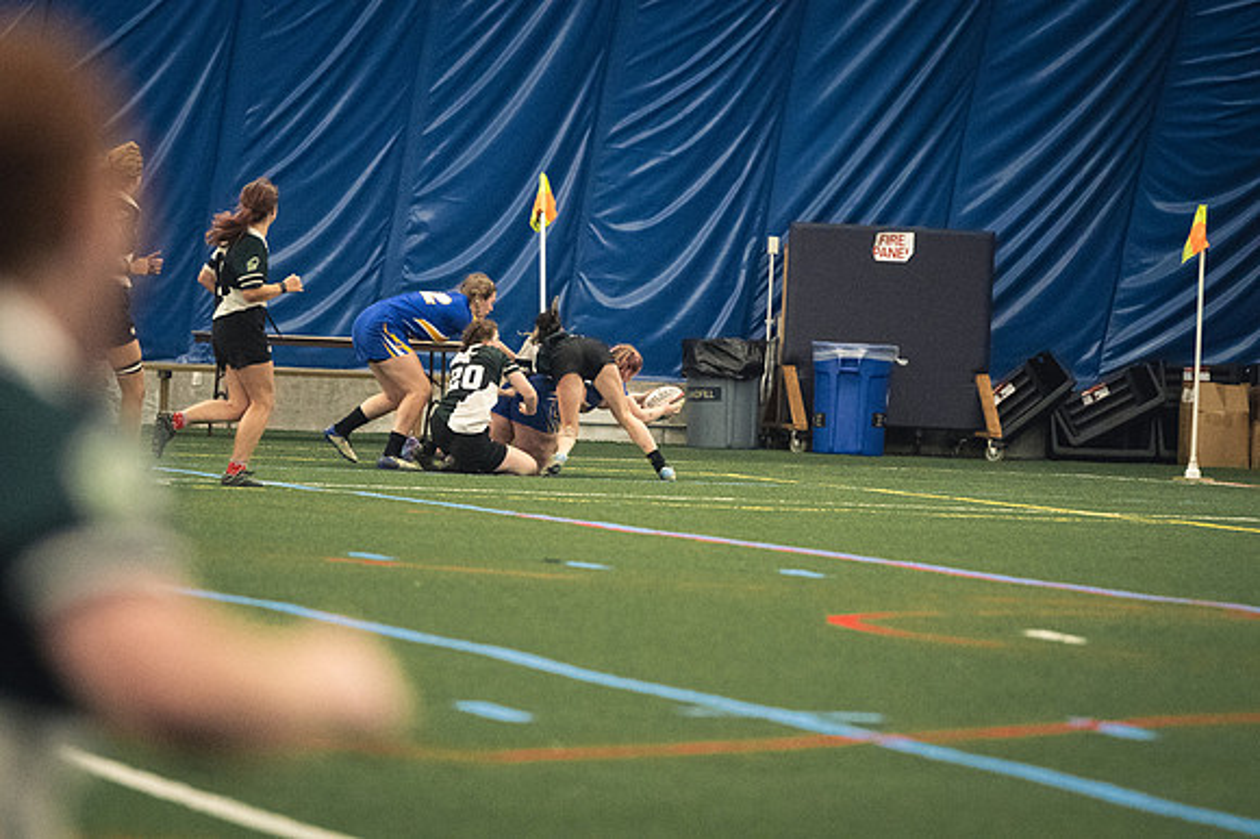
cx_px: 630
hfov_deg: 6.9
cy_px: 420
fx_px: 10494
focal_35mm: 300
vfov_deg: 4.6
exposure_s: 1/500
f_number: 2.8
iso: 10000
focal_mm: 200
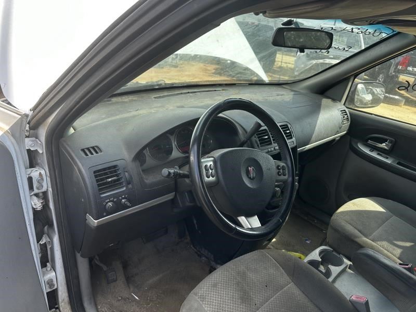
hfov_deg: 71.6
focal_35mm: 24
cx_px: 208
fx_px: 288
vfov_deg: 56.8
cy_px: 156
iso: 80
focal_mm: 6.86
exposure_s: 1/699
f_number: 1.78
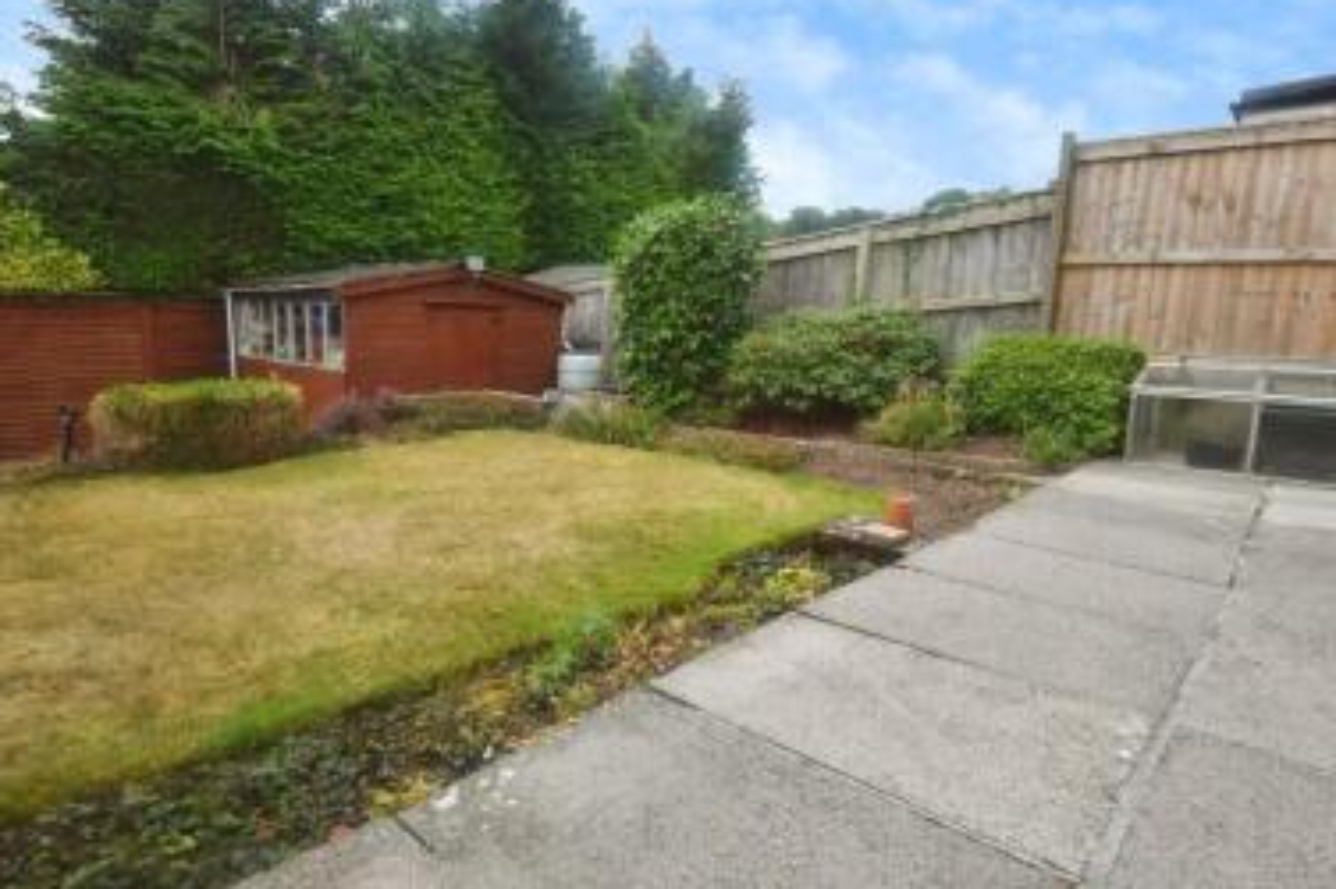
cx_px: 647
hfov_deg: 86.9
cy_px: 457
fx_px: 704
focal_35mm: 19
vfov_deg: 64.4
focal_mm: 10
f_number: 16
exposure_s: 1/25
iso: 250
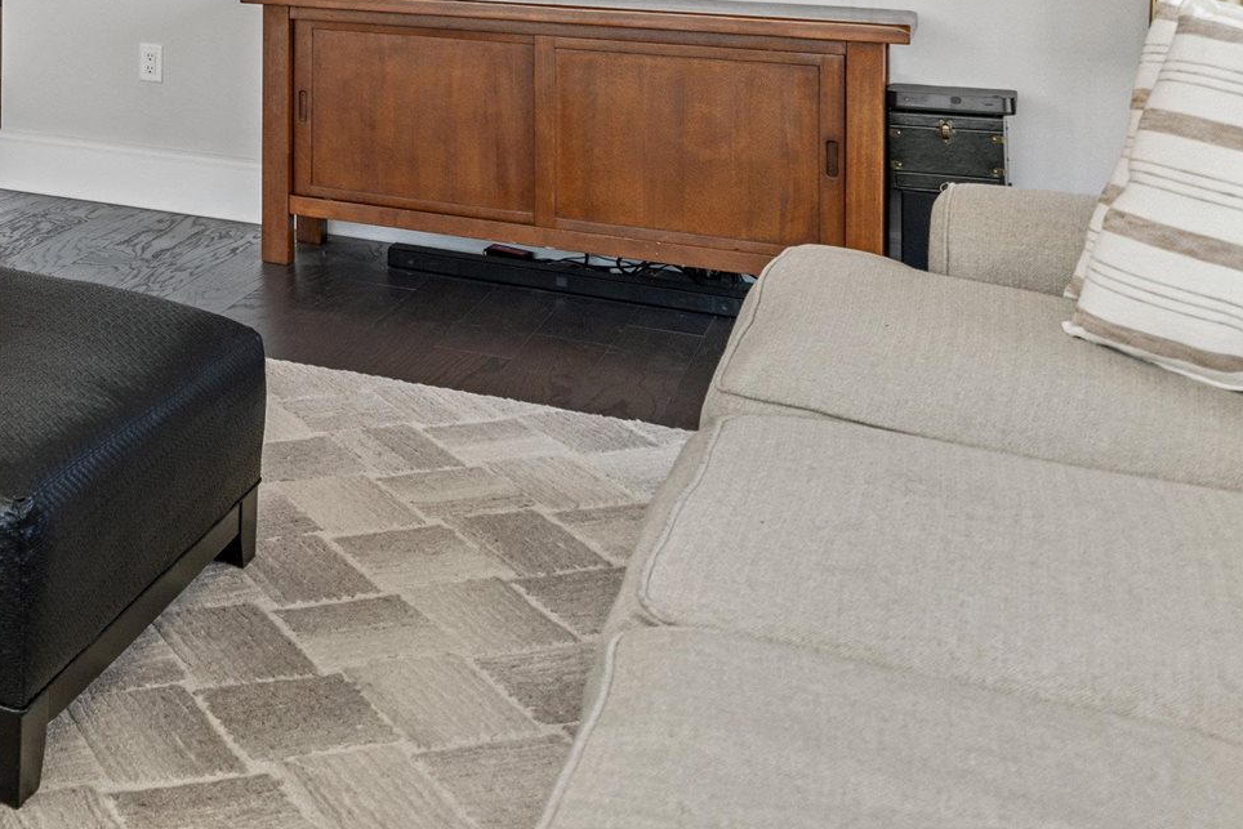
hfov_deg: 30.4
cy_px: -141
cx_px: -386
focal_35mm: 51
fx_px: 1761
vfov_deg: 24.3
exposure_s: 1/200
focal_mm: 16
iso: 800
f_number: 2.8
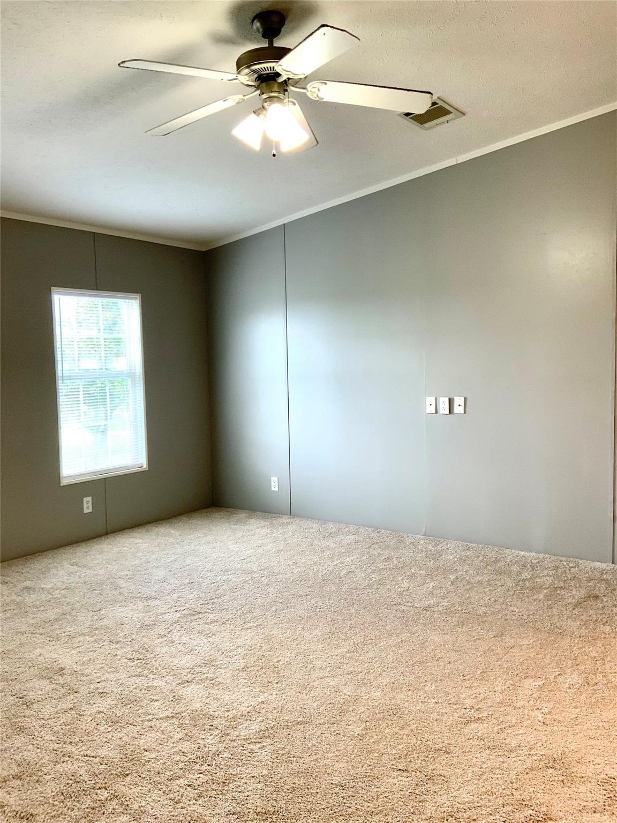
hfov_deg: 48.2
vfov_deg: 61.7
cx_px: 308
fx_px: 689
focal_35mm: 29
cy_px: 412
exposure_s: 1/60
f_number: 1.8
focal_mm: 3
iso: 50
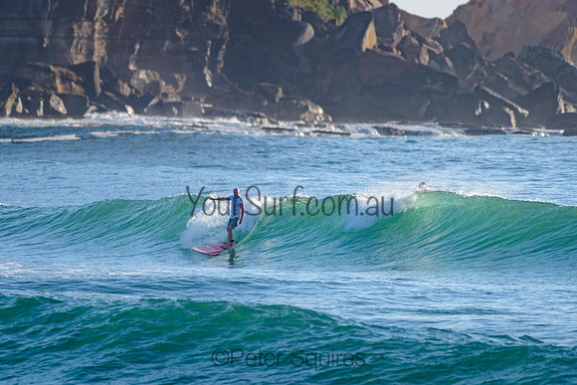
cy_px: 153
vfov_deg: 2.2
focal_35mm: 613
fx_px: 9823
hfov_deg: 3.4
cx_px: 228
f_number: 5.6
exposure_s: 1/2000
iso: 250
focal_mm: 500
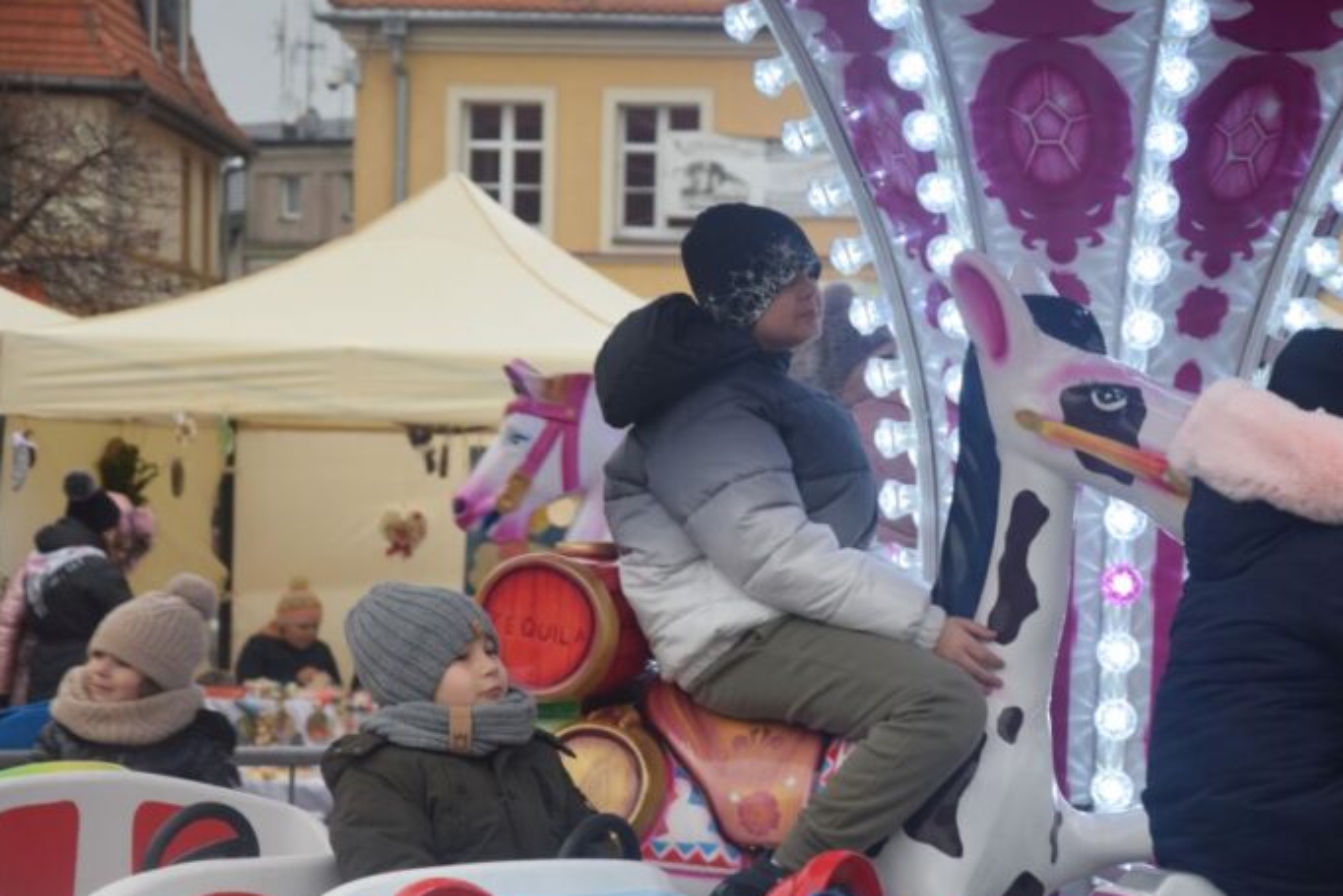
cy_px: 484
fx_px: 5356
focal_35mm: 144
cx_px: 687
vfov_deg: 9.6
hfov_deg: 14.3
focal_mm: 85
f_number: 5.6
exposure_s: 1/125
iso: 400
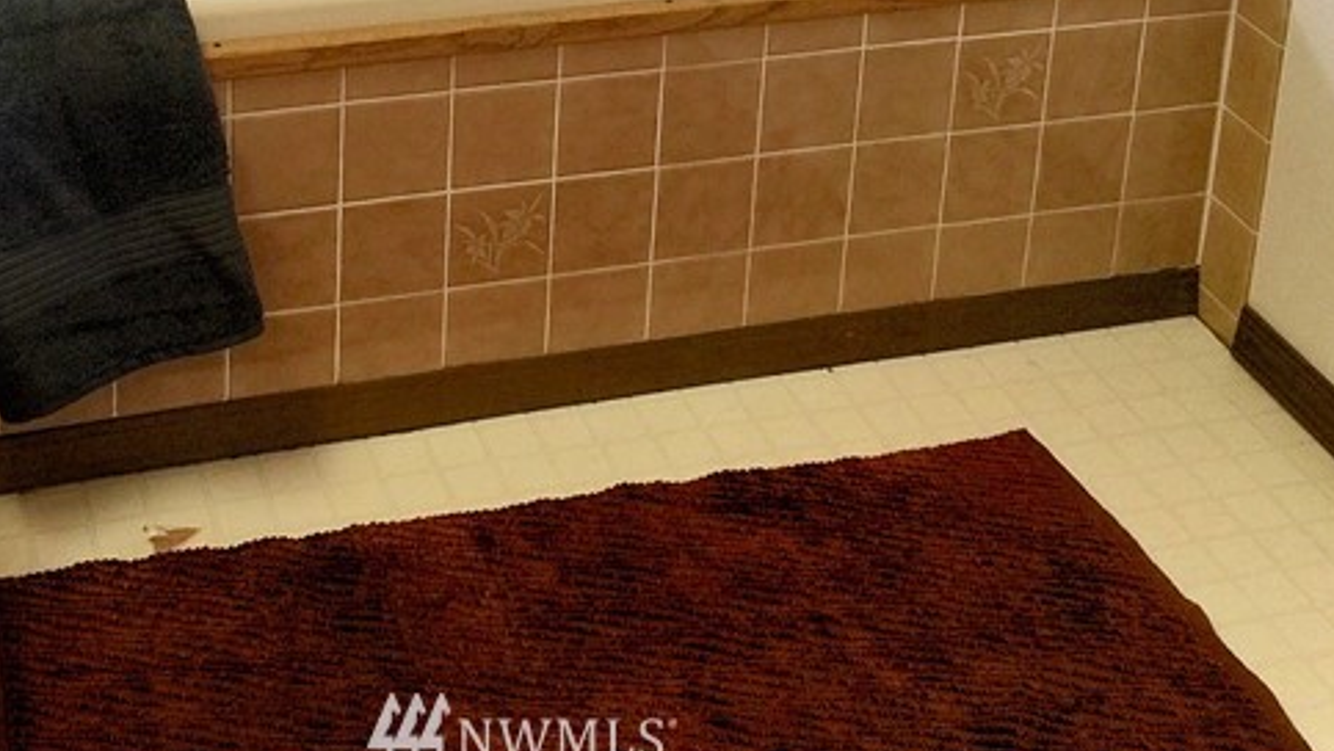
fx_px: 2371
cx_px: 522
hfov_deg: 31.3
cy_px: -229
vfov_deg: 16.9
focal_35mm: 67
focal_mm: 4.15
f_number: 2.2
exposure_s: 1/15
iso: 32
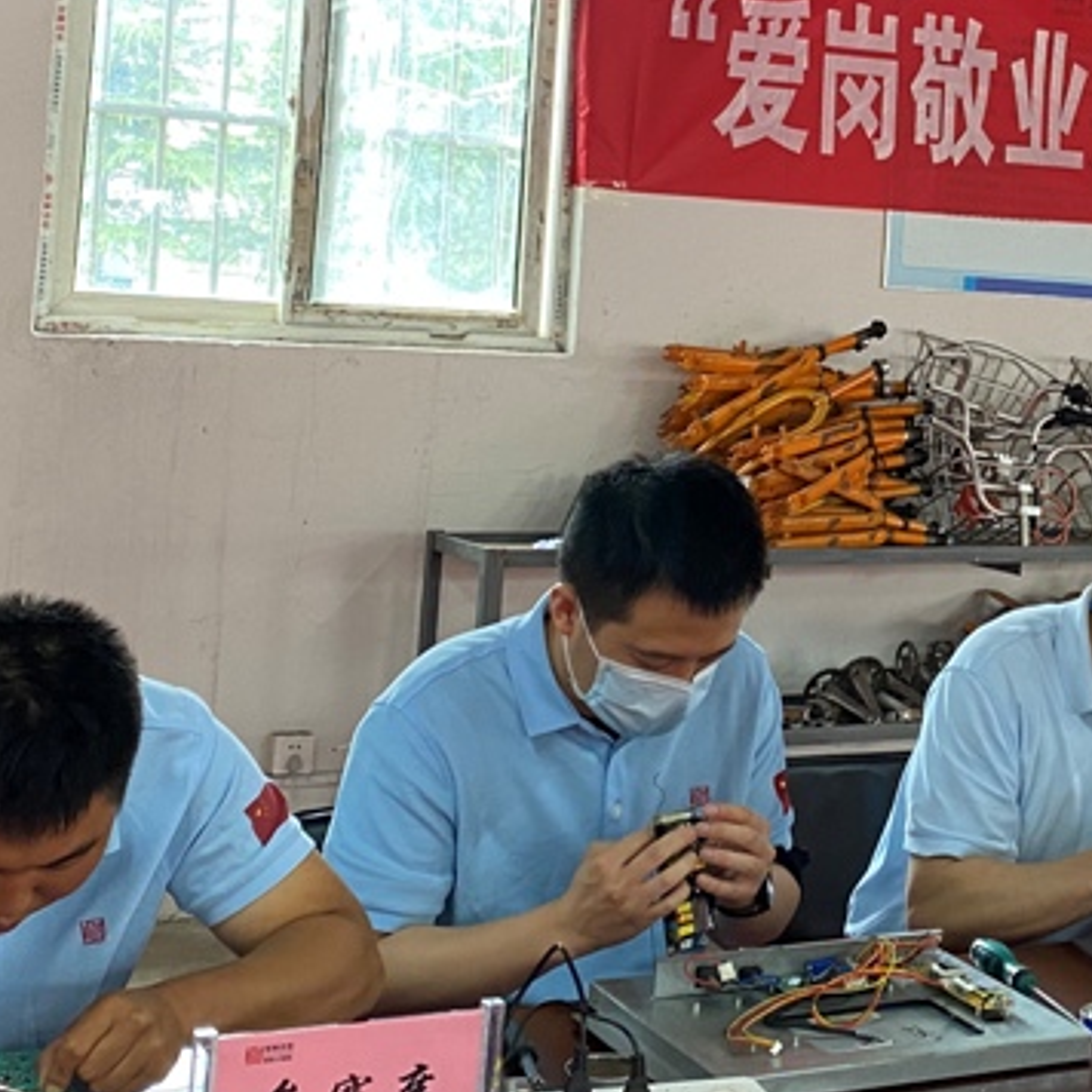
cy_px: 291
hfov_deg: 25.0
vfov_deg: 25.8
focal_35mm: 66
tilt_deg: +0.8
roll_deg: -3.8
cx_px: 1063
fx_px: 2356
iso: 160
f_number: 1.8
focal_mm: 4.25
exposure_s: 1/50
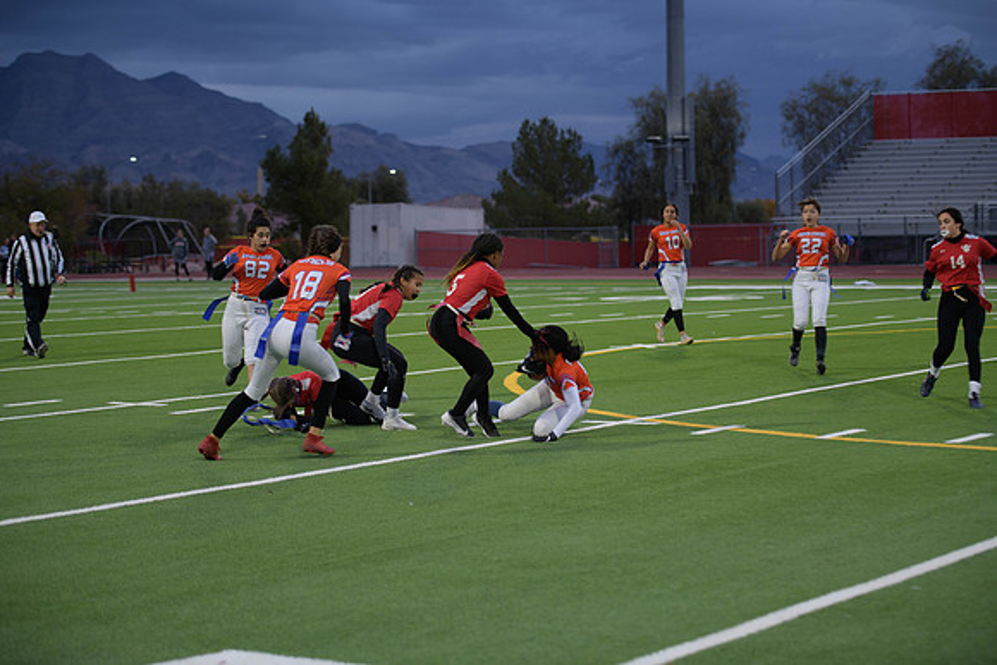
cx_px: 498
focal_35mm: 86
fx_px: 2382
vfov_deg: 15.9
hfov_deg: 23.6
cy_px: 332
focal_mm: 86
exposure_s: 1/200
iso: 360
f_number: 2.8
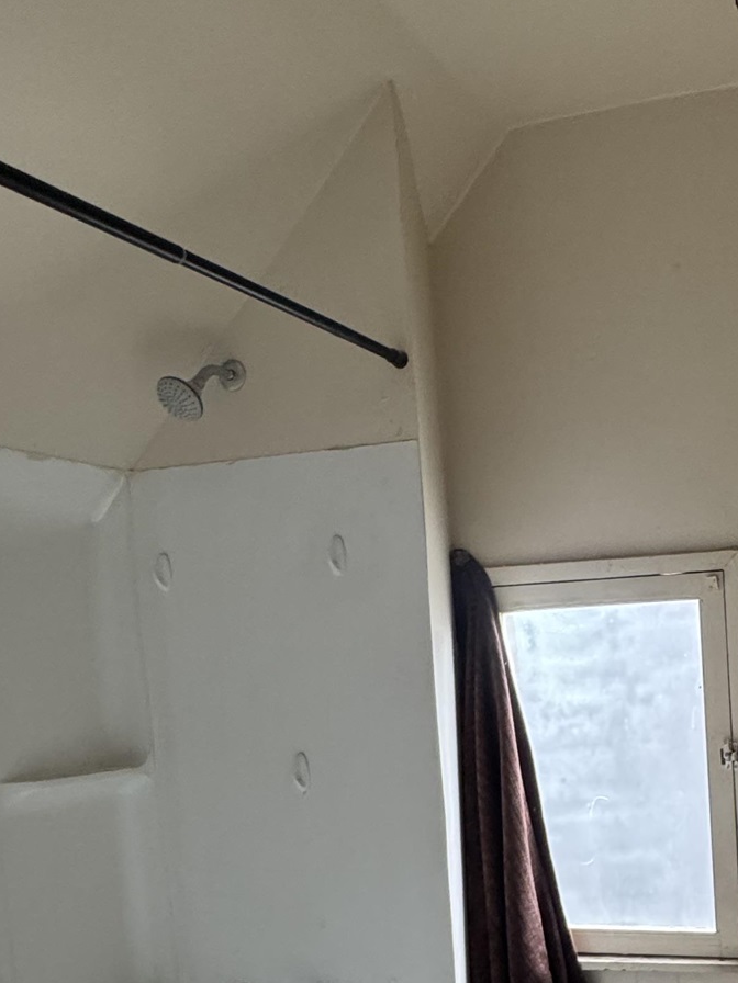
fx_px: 1023
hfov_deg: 35.6
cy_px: 712
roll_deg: +4.0
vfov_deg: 49.7
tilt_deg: -3.2
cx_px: 746
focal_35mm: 36
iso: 320
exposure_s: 1/60
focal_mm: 2.22
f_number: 2.2
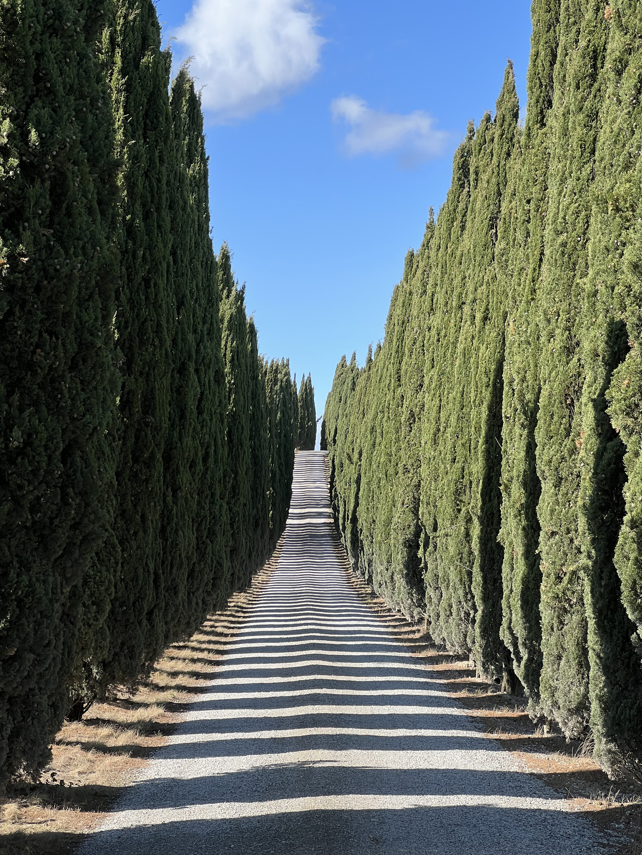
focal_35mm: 77
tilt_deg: +4.6
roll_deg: -0.7
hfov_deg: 19.1
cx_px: 321
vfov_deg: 25.3
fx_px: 1904
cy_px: 428
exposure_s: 1/536
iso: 32
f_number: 2.8
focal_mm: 9
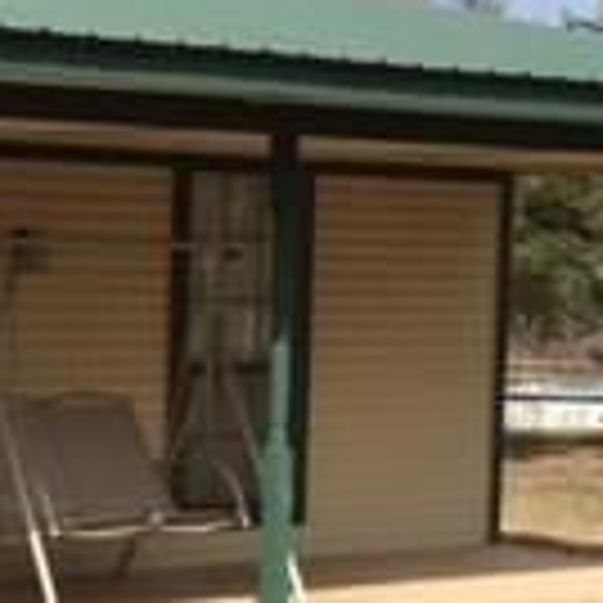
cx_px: -369
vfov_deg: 14.3
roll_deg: -0.7
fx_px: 2404
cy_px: 423
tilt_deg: -2.6
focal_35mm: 122
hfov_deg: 13.3
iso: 32
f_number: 2.2
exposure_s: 1/1647
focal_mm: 4.15
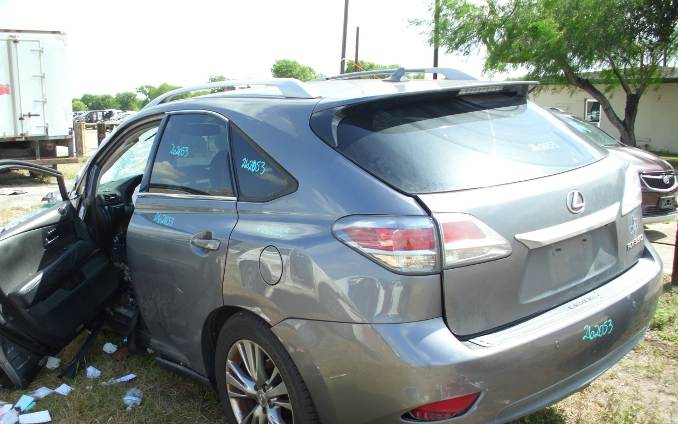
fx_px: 758
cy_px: 254
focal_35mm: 41
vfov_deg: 31.2
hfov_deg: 48.2
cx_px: 335
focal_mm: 6.3
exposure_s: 1/362
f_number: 2.9
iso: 50
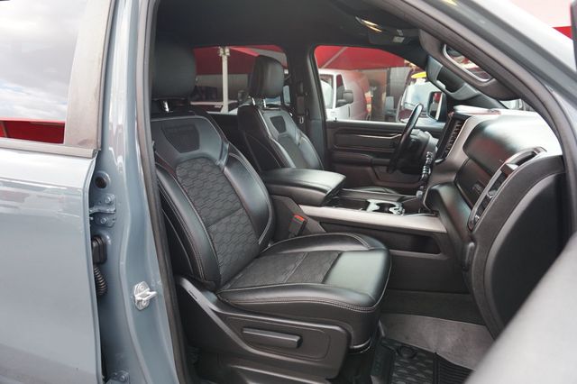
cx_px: 288
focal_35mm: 24
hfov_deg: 73.8
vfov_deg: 53.1
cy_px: 192
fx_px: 384
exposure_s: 1/60
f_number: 4
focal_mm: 16
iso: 320
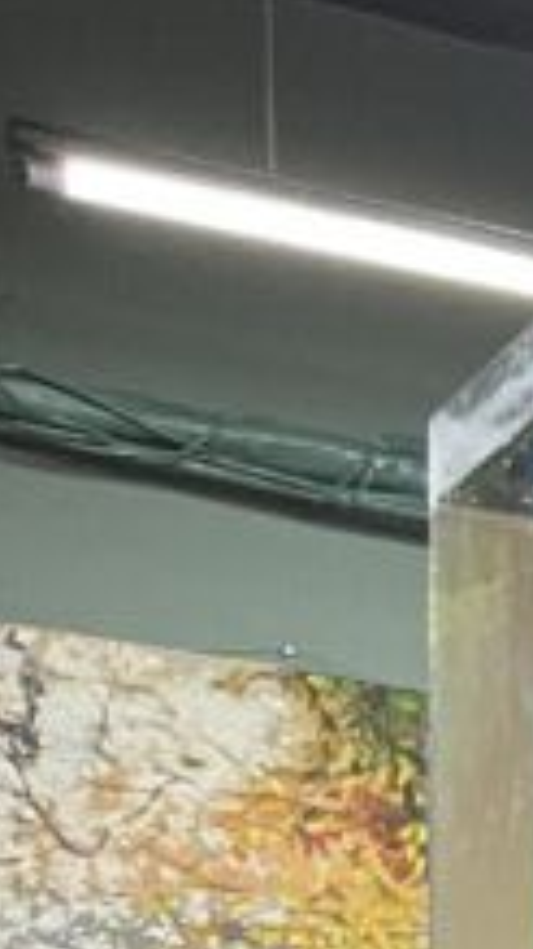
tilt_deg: -8.5
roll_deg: -3.0
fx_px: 3622
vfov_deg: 12.7
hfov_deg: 7.5
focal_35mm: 144
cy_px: 2011
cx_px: 1521
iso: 64
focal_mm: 3
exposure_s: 1/50
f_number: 1.8
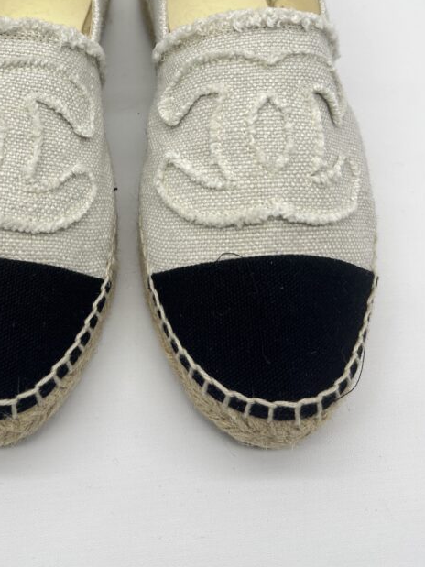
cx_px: 121
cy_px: 127
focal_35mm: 43
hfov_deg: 33.1
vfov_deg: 42.2
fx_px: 704
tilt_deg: -48.8
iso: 32
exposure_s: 1/131
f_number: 1.5
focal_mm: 5.7
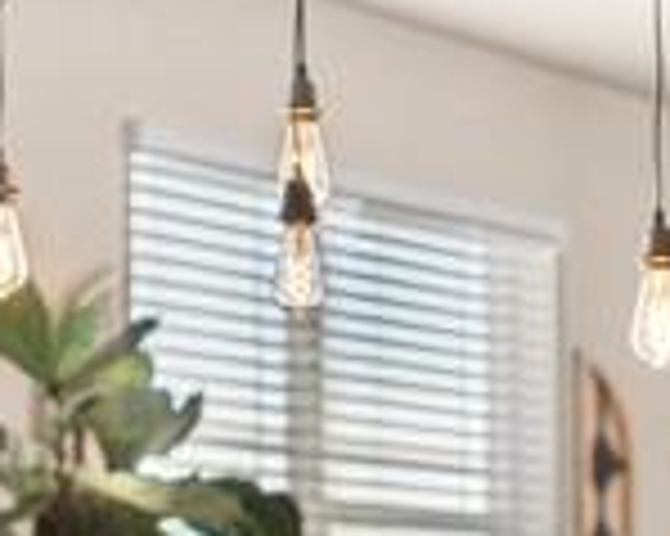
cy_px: 739
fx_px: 3745
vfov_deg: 8.0
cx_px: 580
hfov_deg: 10.2
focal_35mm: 189
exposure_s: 1/60
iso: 500
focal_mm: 50
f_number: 1.8
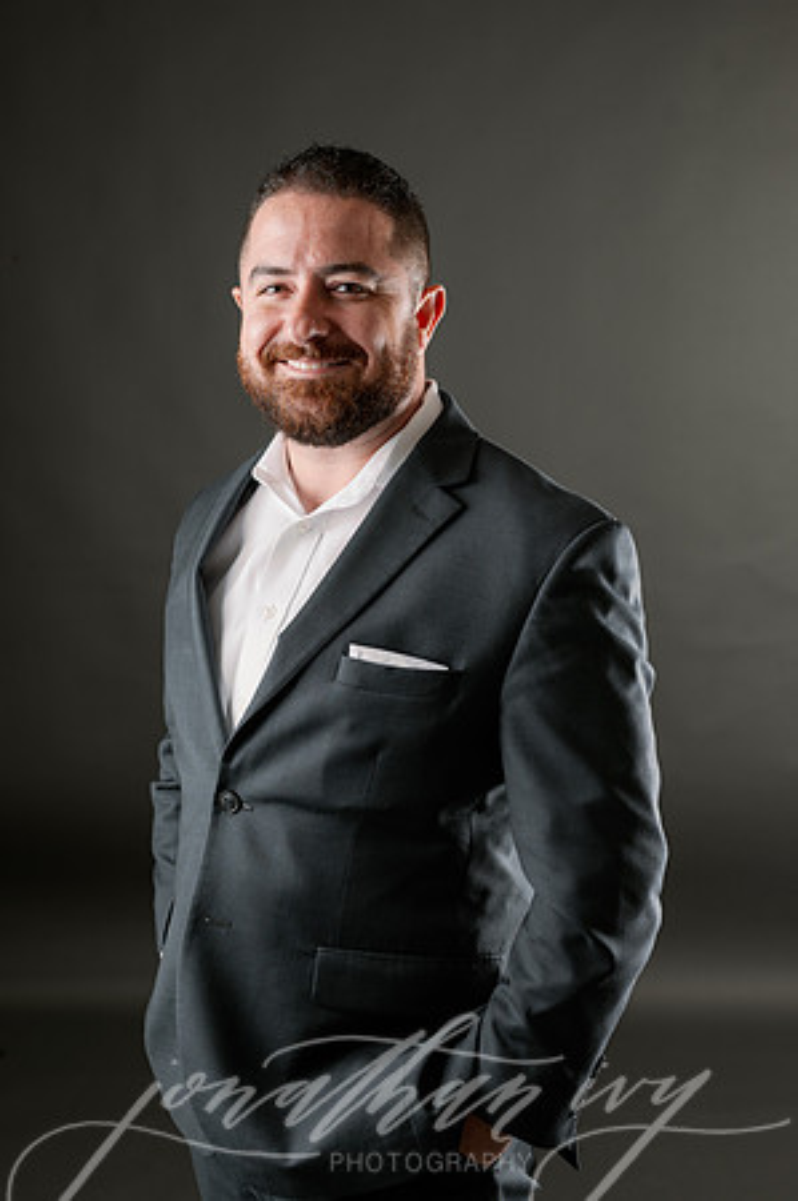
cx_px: 399
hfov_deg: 26.9
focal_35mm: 50
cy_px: 600
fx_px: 1666
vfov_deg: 39.6
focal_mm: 50
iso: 100
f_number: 5
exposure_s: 1/200
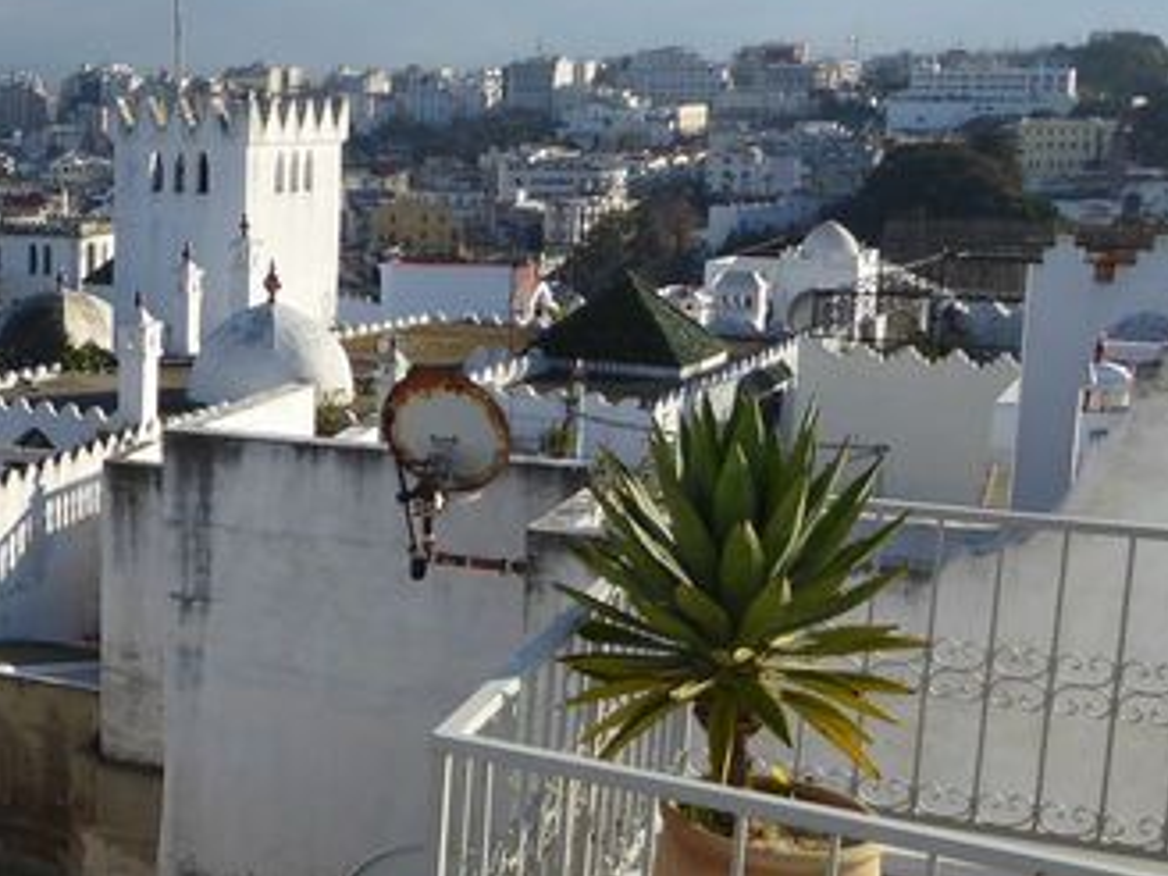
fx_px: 2058
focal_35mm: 61
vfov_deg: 24.0
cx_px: -118
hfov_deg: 28.7
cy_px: 392
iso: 80
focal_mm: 4.3
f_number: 3.3
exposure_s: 1/800
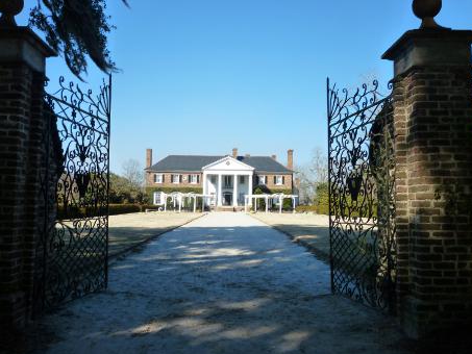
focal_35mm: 32
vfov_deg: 44.2
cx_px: 227
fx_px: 436
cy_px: 178
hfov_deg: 56.8
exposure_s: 1/500
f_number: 3.5
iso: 125
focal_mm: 5.2
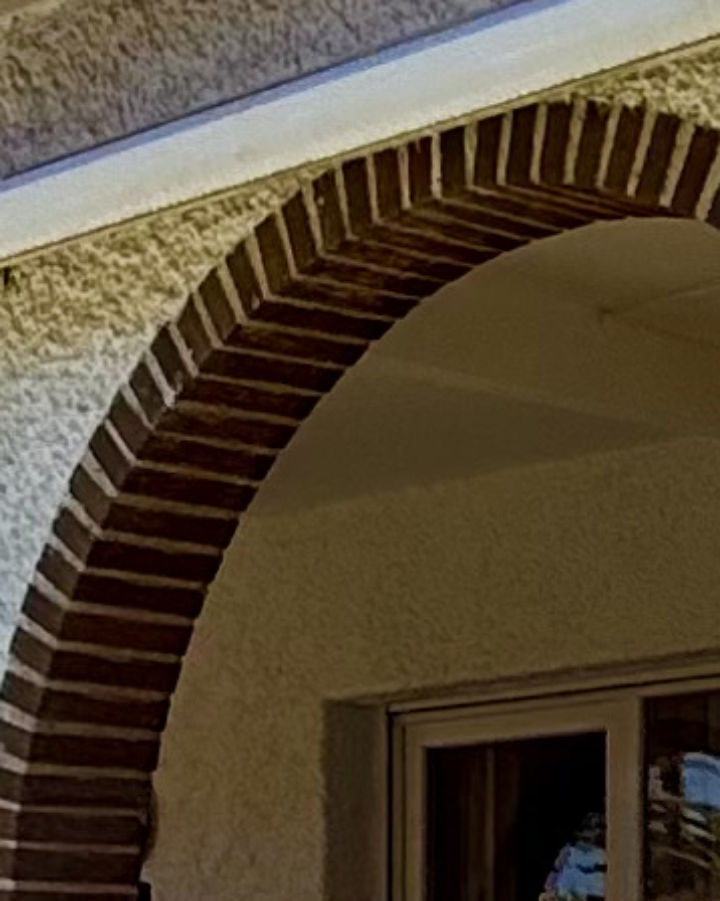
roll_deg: +1.7
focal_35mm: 123
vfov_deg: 15.3
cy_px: 973
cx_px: 861
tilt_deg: +4.4
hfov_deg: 12.3
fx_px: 3279
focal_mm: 2.22
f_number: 2.2
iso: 50
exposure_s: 1/1745
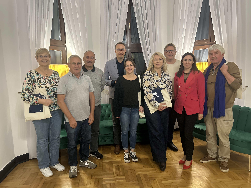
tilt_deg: -7.4
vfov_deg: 53.1
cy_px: 94
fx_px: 189
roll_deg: +1.2
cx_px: 126
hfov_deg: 67.3
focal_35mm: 26
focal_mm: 5.7
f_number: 1.5
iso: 250
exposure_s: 1/50
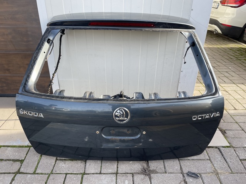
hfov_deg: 69.4
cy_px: 92
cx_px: 123
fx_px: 178
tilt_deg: -28.1
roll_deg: -1.2
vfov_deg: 54.8
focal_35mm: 25
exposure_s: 1/608
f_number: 1.6
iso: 32
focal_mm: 5.1
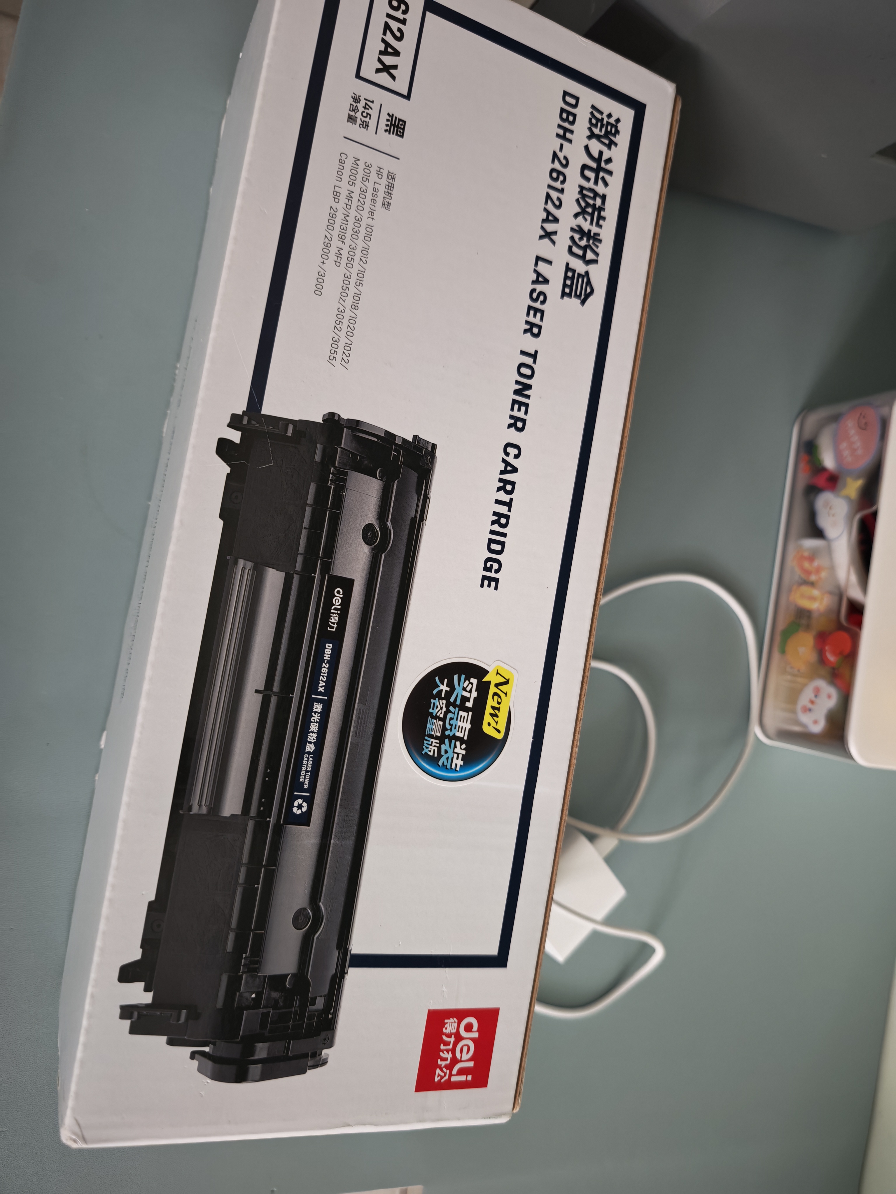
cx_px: 448
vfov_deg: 73.9
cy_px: 597
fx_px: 794
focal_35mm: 23
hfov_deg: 58.9
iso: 2500
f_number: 1.6
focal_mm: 6.55
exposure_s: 1/35
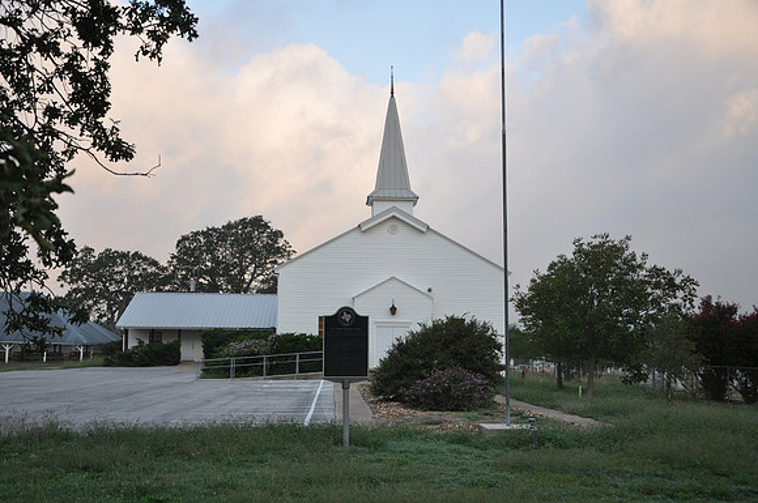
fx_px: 946
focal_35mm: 45
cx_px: 379
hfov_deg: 43.7
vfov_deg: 29.8
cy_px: 252
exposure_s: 1/125
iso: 250
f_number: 5.6
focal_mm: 30
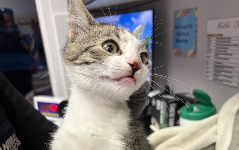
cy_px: 145
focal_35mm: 37
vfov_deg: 32.1
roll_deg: +3.8
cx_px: 120
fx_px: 241
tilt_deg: -24.6
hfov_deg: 52.7
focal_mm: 5.96
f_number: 1.6
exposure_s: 1/60
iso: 200
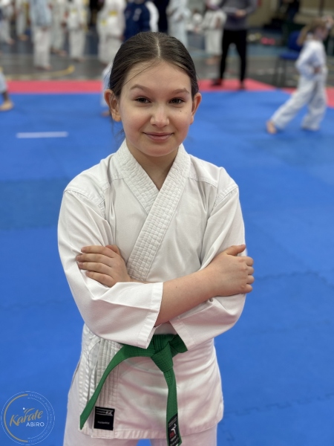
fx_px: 618
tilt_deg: -20.7
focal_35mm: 48
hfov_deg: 30.3
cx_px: 167
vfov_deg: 39.7
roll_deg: -1.7
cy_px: 223
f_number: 1.78
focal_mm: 6.86
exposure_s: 1/100
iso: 64
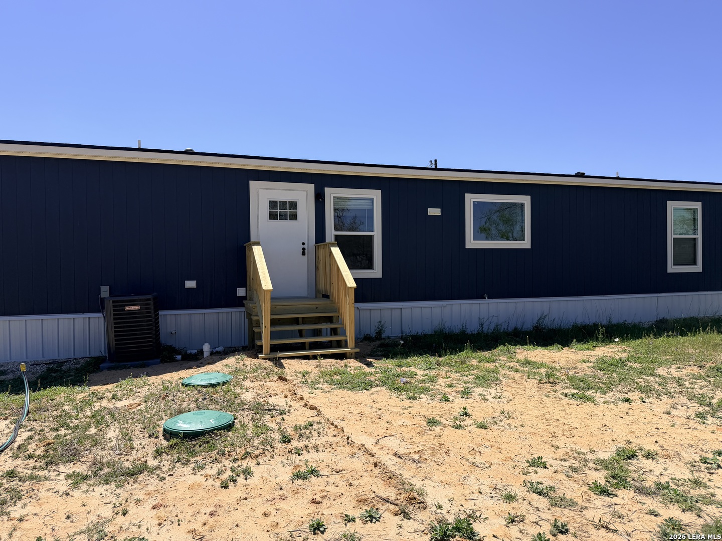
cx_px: 361
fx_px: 501
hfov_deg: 71.6
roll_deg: +1.0
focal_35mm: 24
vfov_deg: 56.8
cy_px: 270
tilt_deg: -0.4
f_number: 1.78
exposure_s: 1/6173
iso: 80
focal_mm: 6.76
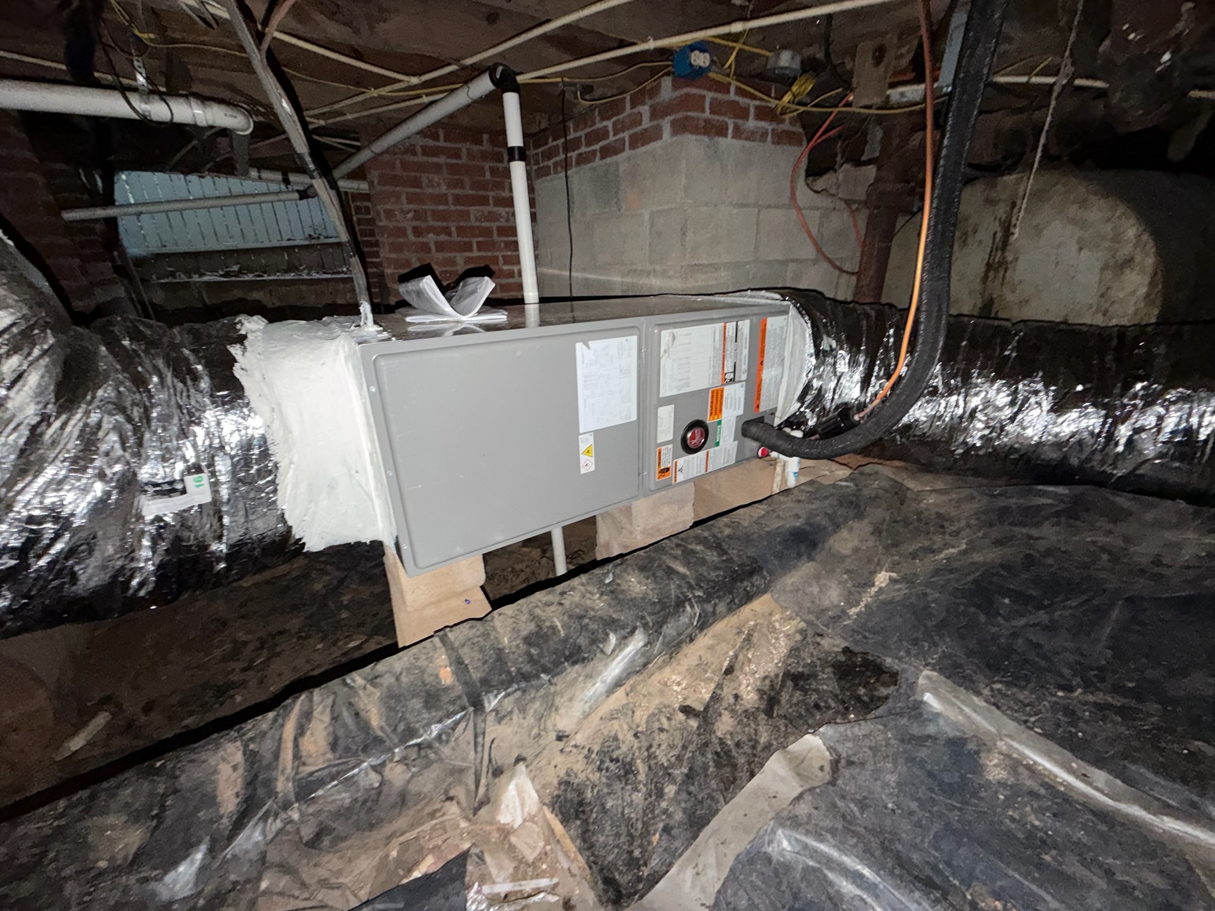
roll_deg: +1.3
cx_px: 608
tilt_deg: -22.2
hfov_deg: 102.1
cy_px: 456
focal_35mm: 14
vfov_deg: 85.7
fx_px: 491
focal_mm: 2.22
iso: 200
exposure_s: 1/16
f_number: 2.2
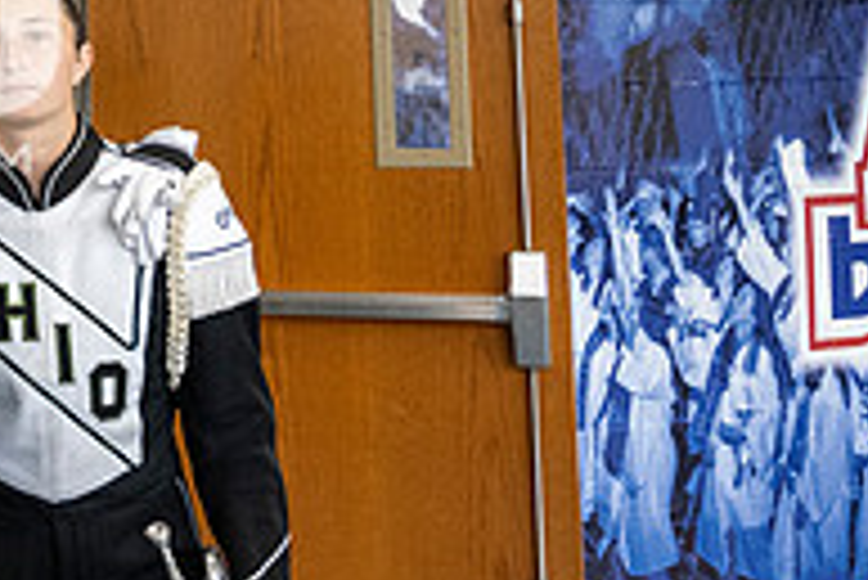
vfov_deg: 18.5
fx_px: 1737
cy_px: -2
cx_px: -279
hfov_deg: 24.3
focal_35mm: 72
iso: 3200
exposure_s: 1/800
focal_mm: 24
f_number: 4
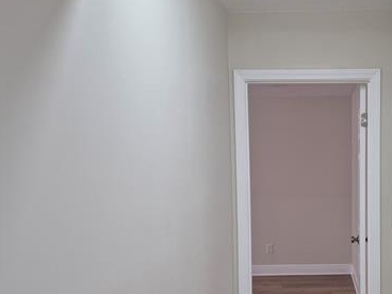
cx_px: 330
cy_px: 211
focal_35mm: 40
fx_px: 453
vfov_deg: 35.4
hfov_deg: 43.9
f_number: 1.8
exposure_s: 1/120
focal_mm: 5.4
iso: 160
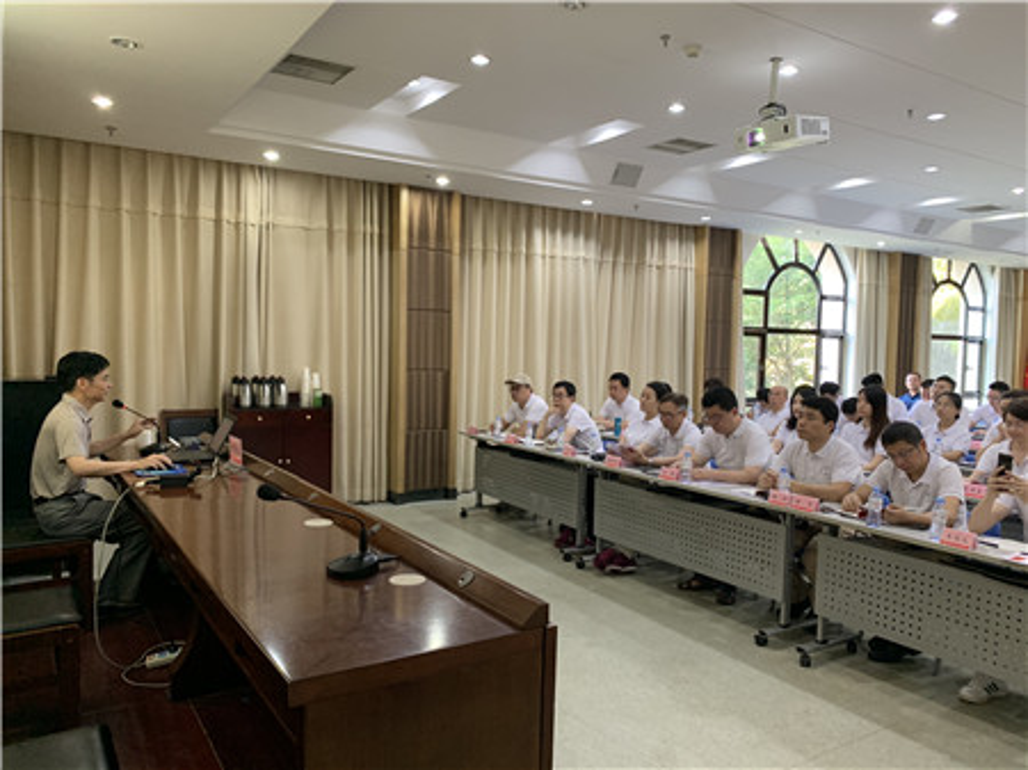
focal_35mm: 26
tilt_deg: -2.8
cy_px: 385
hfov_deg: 67.3
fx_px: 772
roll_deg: -1.4
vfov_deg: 53.0
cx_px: 514
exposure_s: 1/60
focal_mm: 4.25
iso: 250
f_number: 1.8
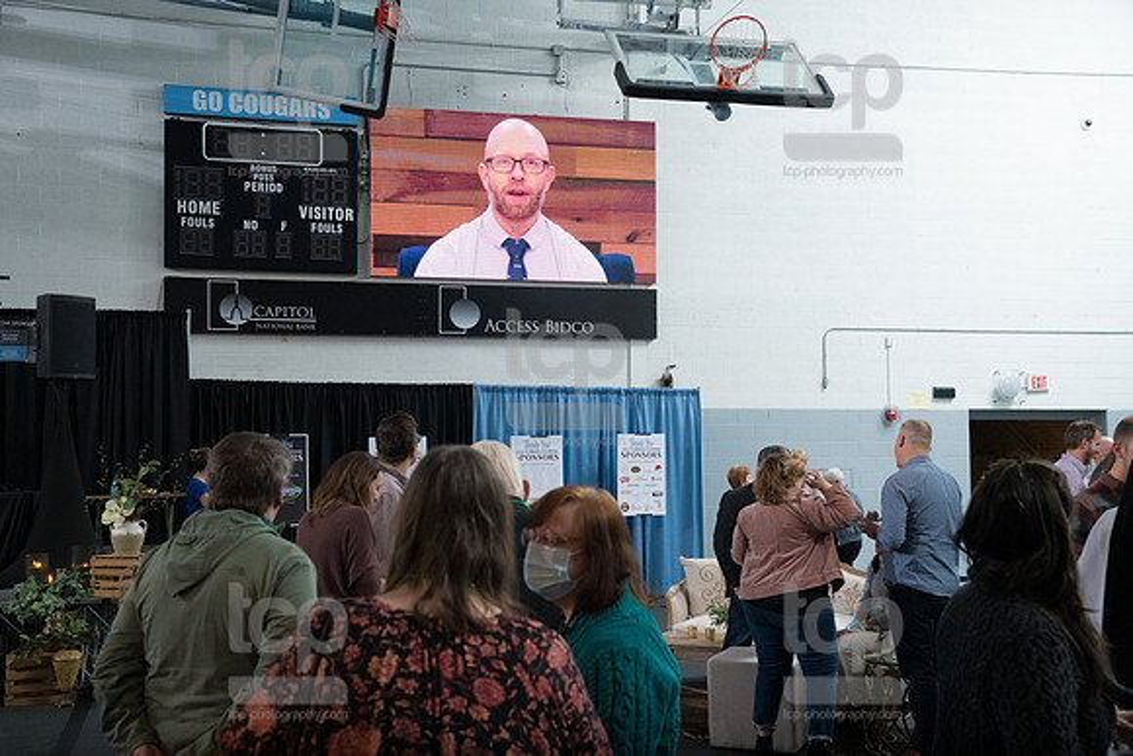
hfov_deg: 42.7
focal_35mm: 46
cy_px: 378
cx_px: 566
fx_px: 1448
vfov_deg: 29.3
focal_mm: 46
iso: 4000
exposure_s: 1/250
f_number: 5.6
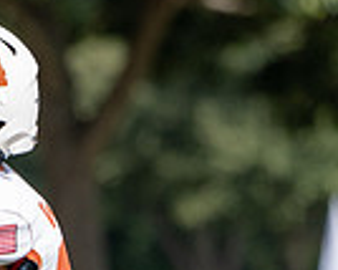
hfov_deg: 1.2
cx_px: -233
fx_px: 16194
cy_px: 382
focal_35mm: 1620
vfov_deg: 1.0
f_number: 5.6
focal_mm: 288
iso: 320
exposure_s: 1/1600
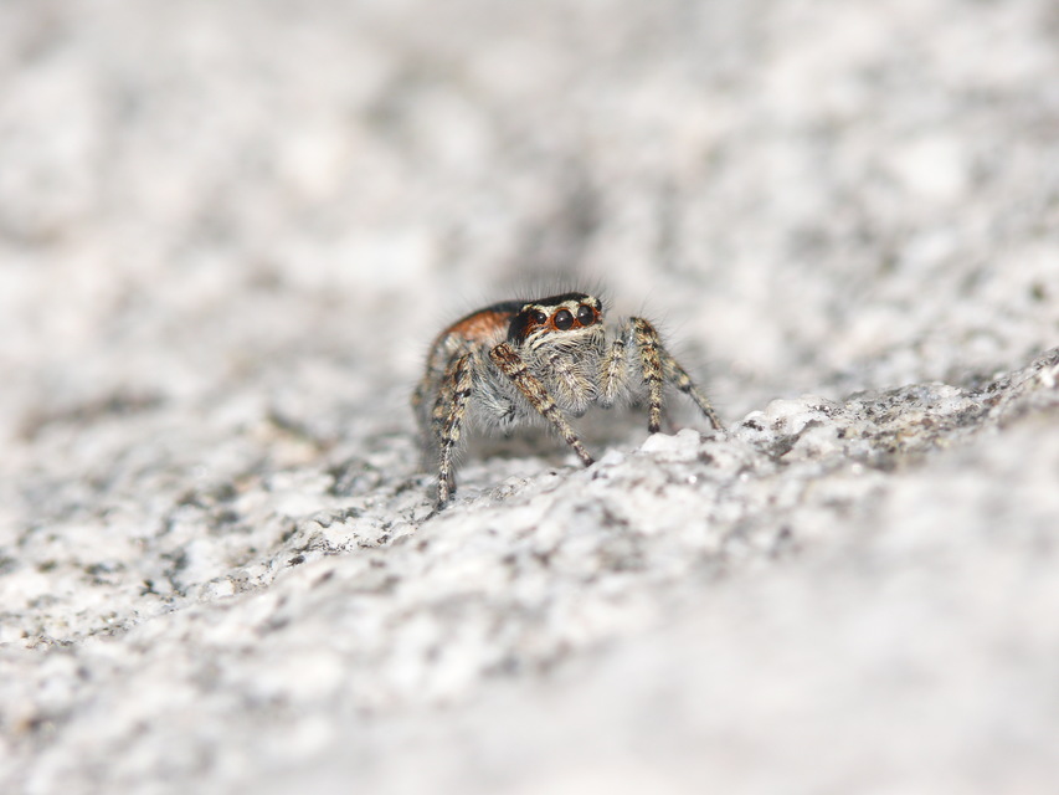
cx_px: 530
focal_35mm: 420
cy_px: 398
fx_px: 12851
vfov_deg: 3.5
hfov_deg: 4.7
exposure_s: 1/200
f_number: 6.3
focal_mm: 88.8
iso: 100
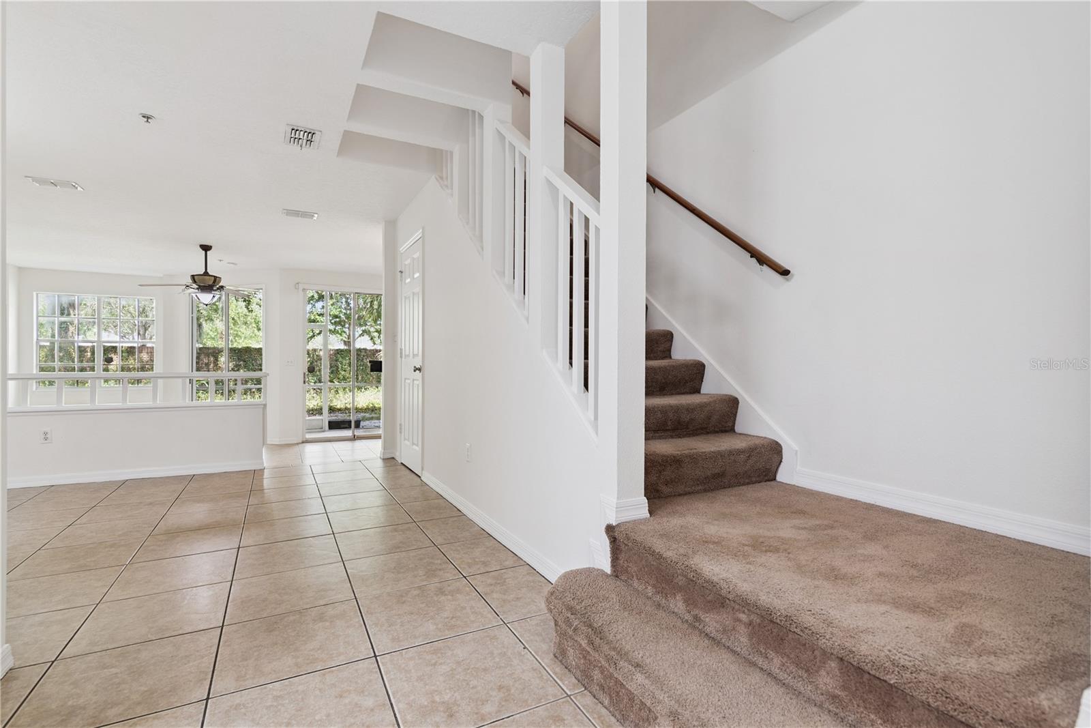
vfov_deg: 70.5
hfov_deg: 93.3
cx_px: 546
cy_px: 364
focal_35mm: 17
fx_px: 515
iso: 250
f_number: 7.1
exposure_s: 1/25
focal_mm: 17
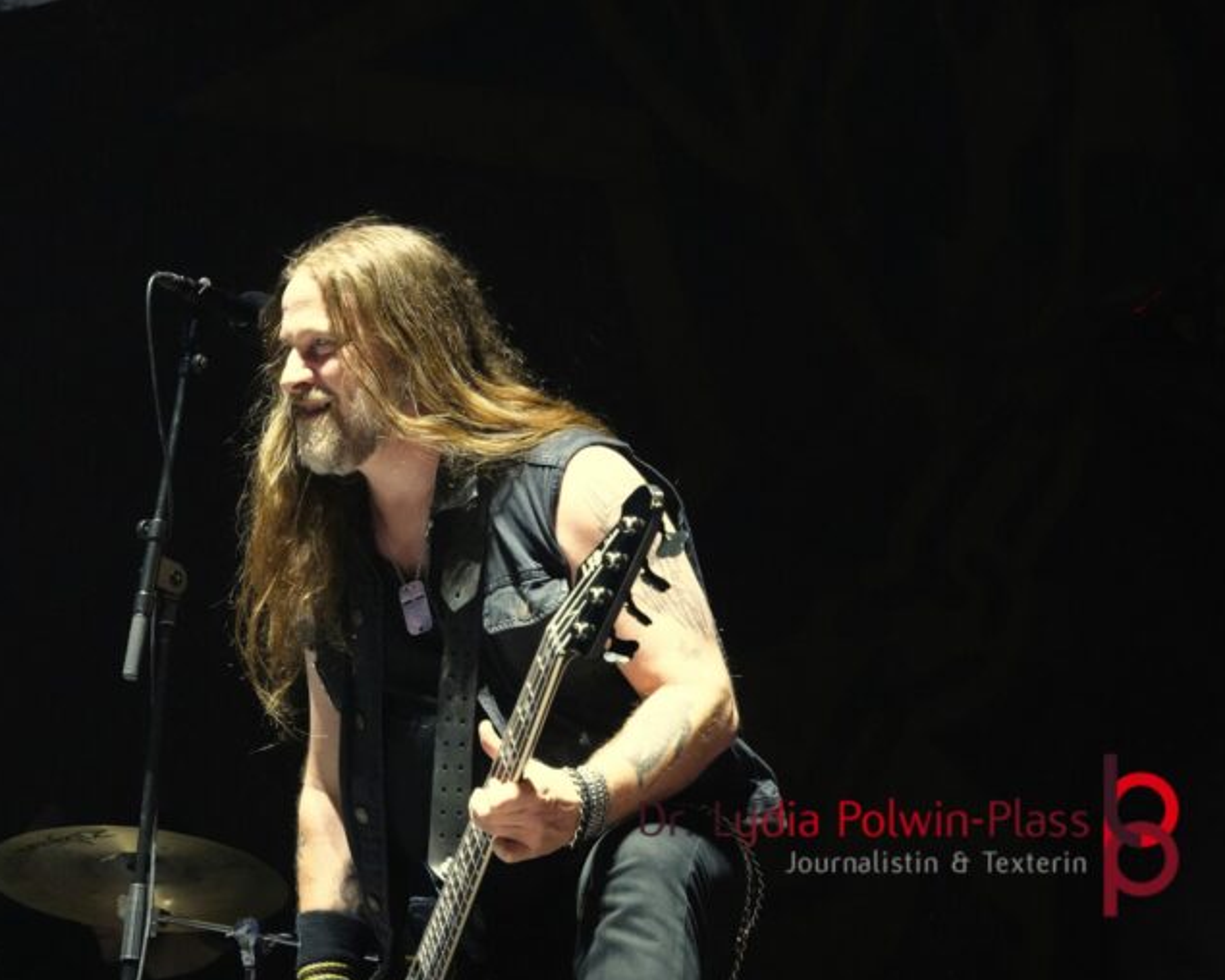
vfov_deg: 13.1
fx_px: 4262
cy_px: 492
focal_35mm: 118
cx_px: 513
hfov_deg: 16.3
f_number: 5
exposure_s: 1/125
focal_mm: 69
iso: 6400
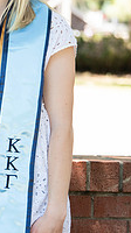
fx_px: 1785
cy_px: 97
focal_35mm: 288
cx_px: -35
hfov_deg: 4.2
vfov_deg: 7.5
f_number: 5.6
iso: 640
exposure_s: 1/320
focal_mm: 122
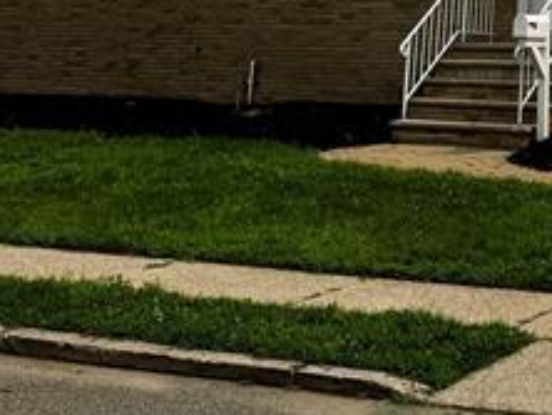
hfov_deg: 22.3
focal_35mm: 83
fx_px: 1325
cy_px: -413
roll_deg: -0.7
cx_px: 594
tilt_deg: +17.9
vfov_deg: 14.7
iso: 80
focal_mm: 6.76
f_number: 1.78
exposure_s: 1/12346
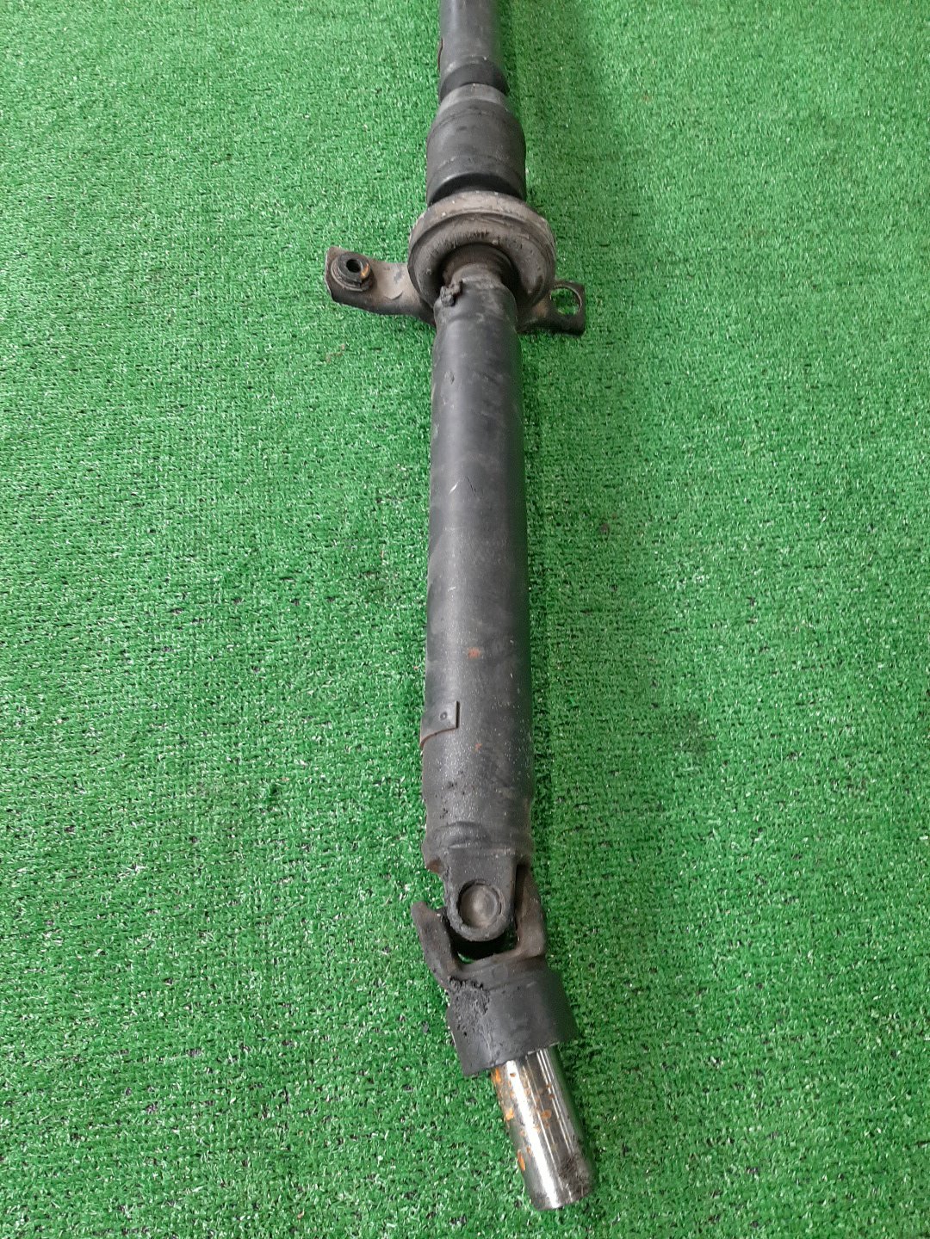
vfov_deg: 67.3
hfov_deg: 53.1
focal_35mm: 26
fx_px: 931
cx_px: 465
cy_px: 620
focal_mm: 3.93
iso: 149
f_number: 1.7
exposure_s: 1/50
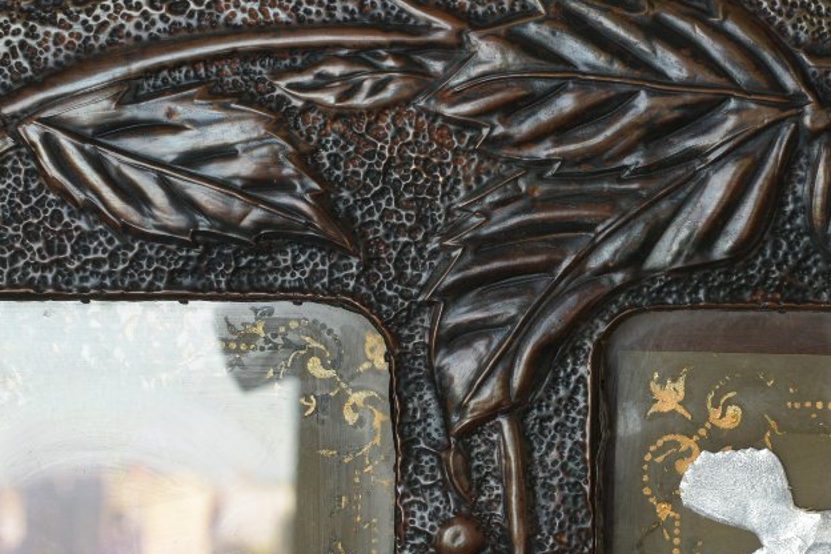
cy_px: 336
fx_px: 2330
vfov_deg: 13.5
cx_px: 481
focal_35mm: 101
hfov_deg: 20.2
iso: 100
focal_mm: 35
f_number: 8
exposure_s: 1/6
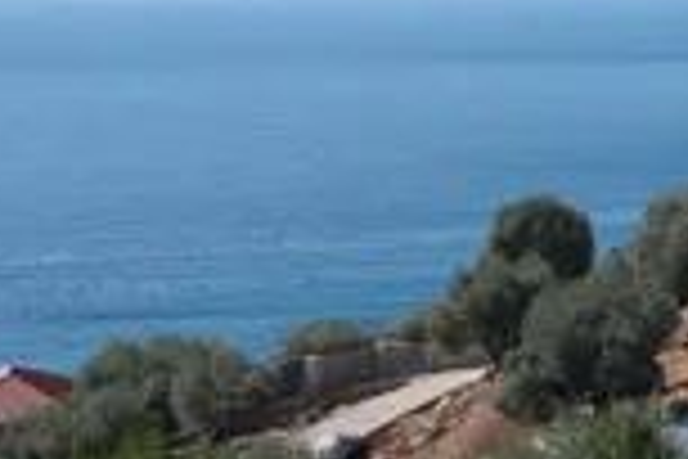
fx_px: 2618
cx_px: 917
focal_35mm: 137
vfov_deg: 9.7
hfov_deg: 14.3
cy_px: -220
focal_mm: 35
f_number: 7.1
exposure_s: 1/400
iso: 200
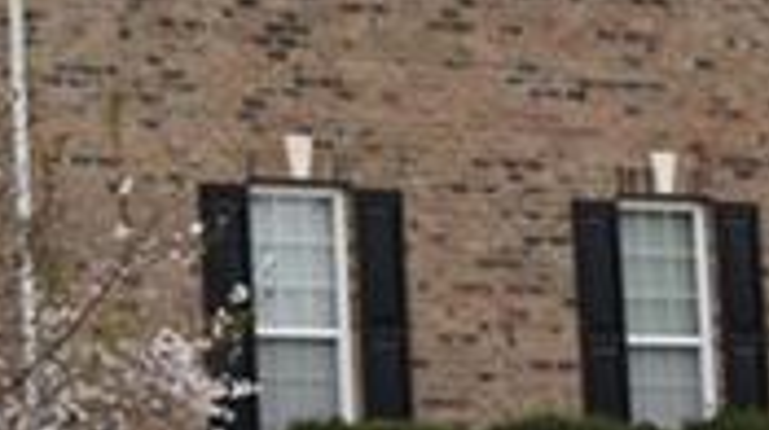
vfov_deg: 5.5
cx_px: -1024
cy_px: -66
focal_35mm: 221
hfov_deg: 8.9
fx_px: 4502
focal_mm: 24
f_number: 5.6
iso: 110
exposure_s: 1/125
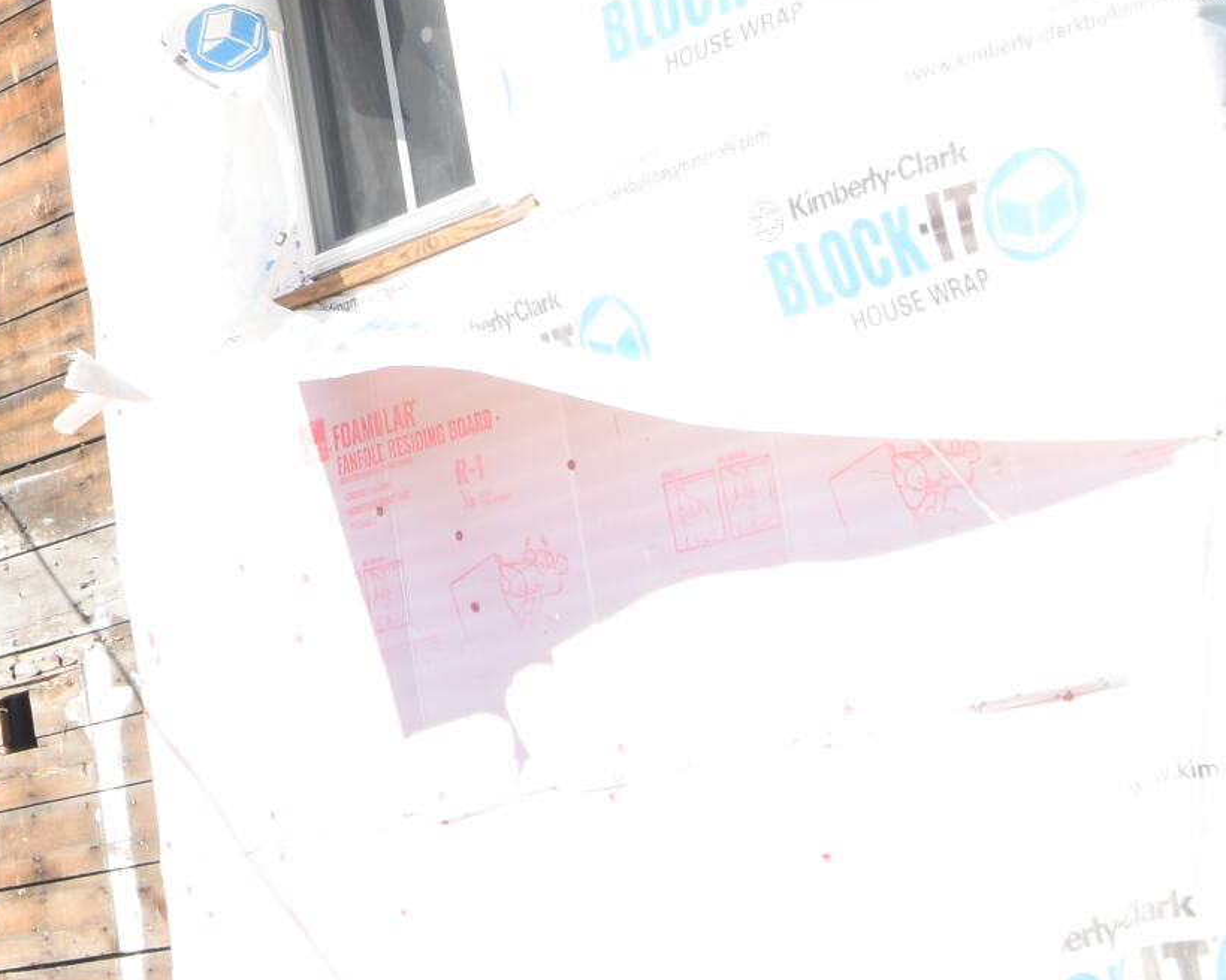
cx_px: -766
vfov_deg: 14.4
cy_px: -224
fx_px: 3737
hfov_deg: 16.5
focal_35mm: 103
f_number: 7.1
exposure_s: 1/250
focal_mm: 20
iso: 200
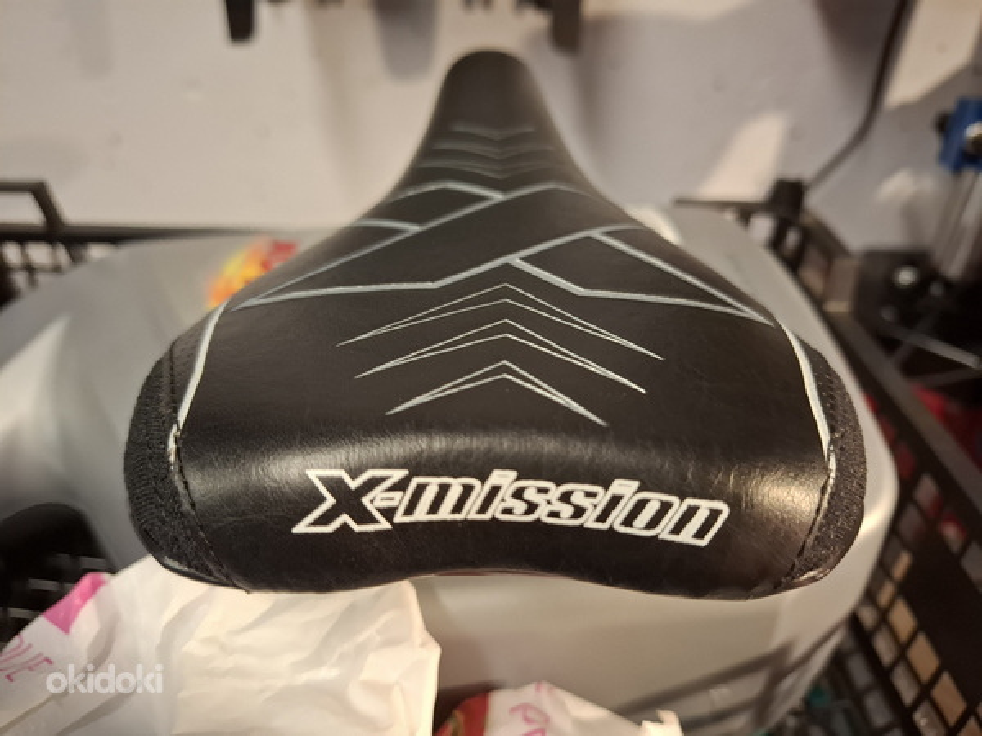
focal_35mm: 23
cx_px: 491
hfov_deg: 73.9
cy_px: 368
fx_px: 652
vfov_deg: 58.9
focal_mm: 5.54
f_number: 1.8
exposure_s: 1/50
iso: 200
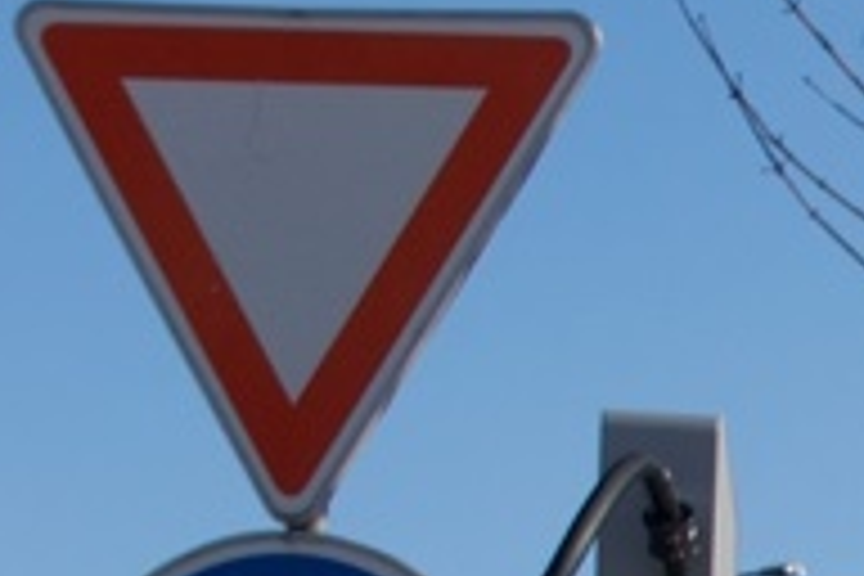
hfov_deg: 6.3
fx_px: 7199
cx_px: 2624
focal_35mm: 300
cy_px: 1732
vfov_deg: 4.4
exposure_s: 1/320
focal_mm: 32
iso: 100
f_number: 9
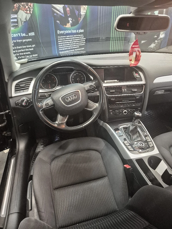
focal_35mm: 23
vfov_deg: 73.9
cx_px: 86
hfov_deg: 58.9
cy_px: 114
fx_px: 152
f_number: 1.8
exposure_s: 1/100
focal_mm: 5.4
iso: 1250
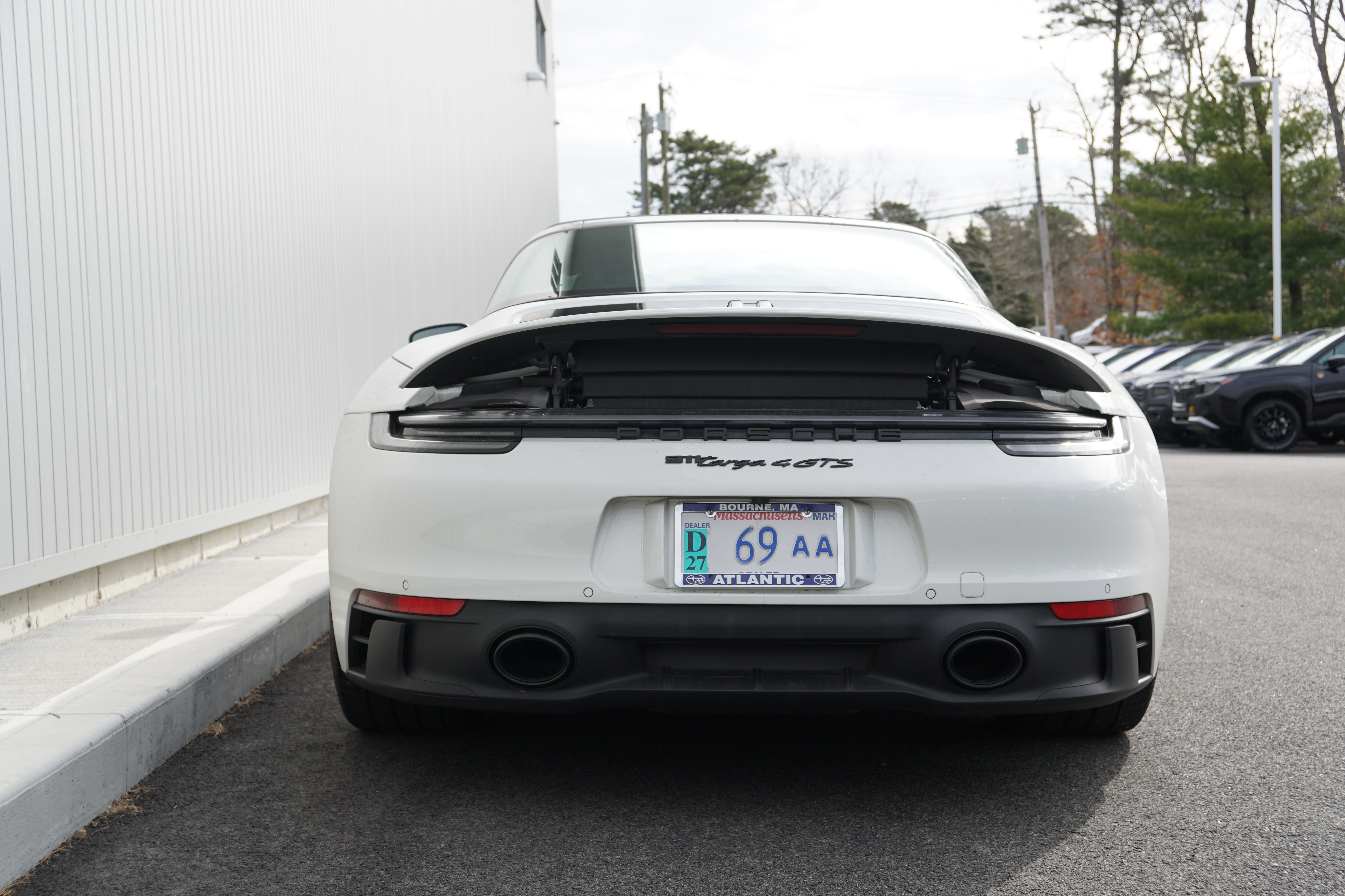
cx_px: 672
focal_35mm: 46
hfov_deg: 42.3
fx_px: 1737
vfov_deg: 28.9
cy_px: 448
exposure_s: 1/400
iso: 100
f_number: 4.5
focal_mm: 31
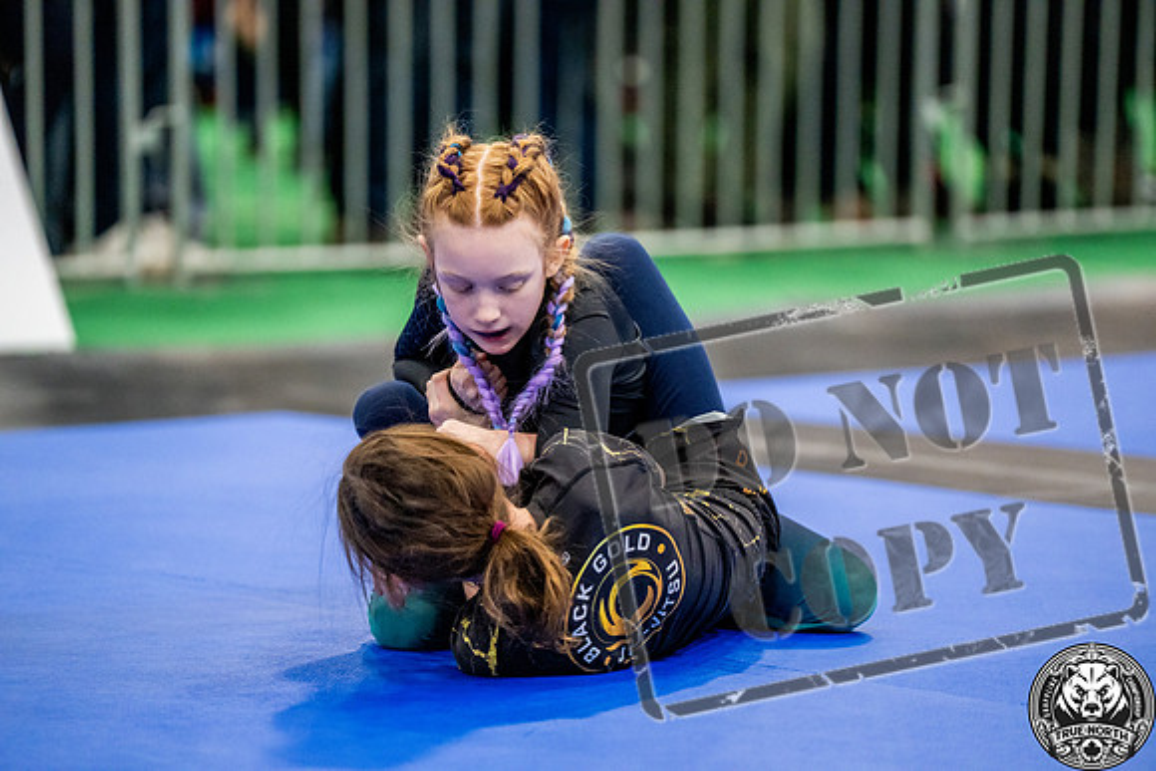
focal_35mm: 200
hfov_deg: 10.3
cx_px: 578
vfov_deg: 6.9
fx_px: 6423
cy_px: 386
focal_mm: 200
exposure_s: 1/500
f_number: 2.8
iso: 5000
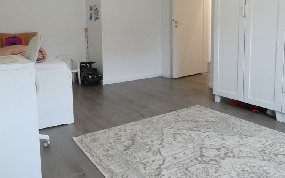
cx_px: 125
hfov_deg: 64.4
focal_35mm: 29
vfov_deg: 42.5
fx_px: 225
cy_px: 58
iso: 400
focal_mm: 3.6
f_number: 2.8
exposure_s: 1/60
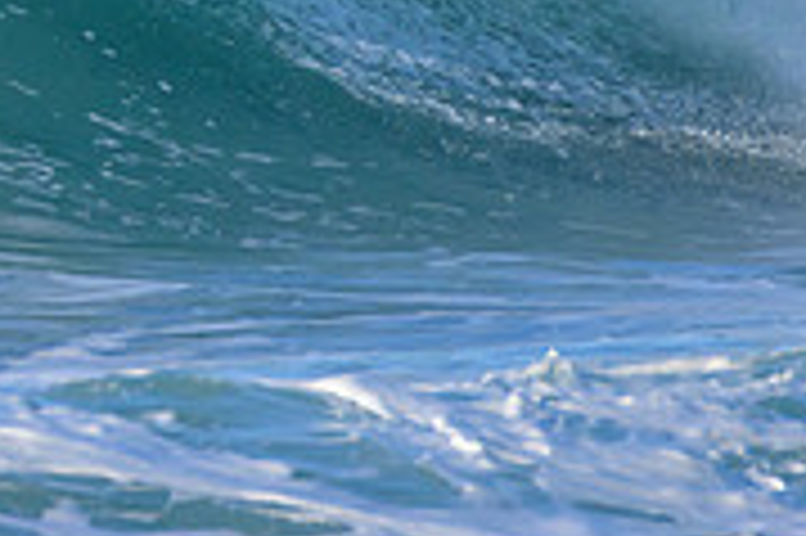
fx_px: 72517
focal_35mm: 3242
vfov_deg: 0.4
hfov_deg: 0.6
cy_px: -223
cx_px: -441
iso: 1800
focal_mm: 1000
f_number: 11
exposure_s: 1/2000
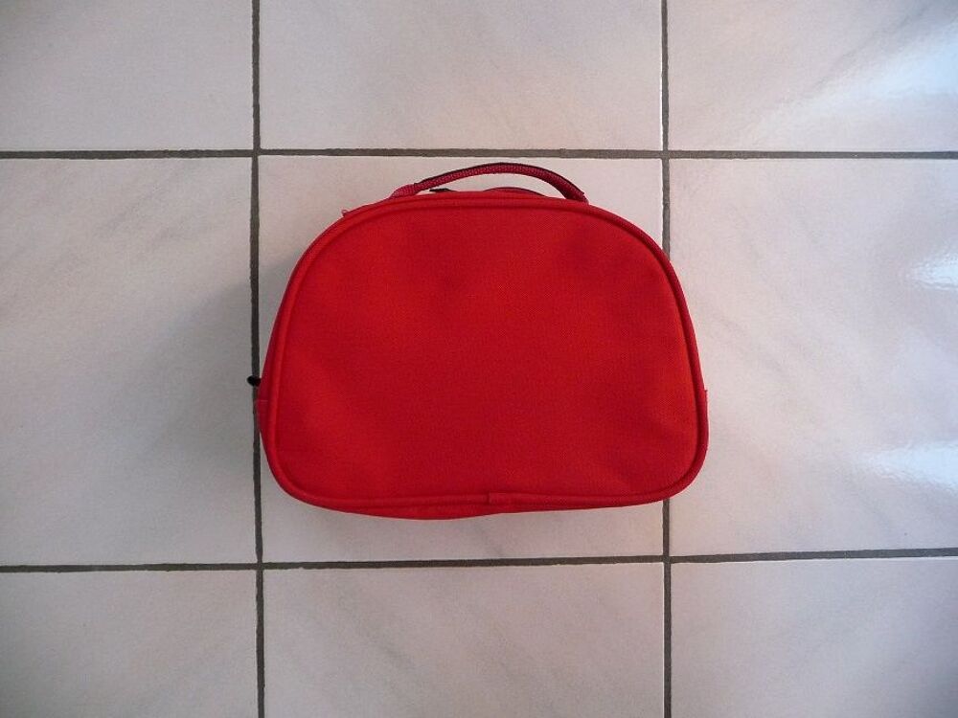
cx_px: 479
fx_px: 775
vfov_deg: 49.7
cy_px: 359
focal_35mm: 28
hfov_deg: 63.4
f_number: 3.3
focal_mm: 4.7
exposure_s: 1/30
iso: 320
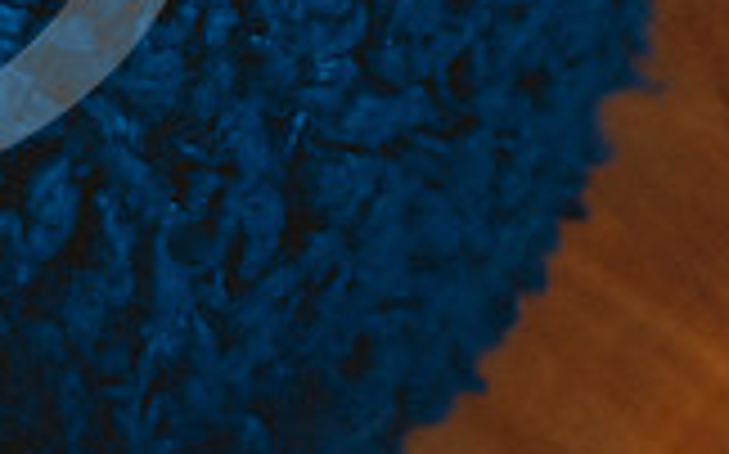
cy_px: -344
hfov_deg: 10.0
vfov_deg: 6.3
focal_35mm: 204
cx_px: -324
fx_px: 4050
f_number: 2.8
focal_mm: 56
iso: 1000
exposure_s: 1/125
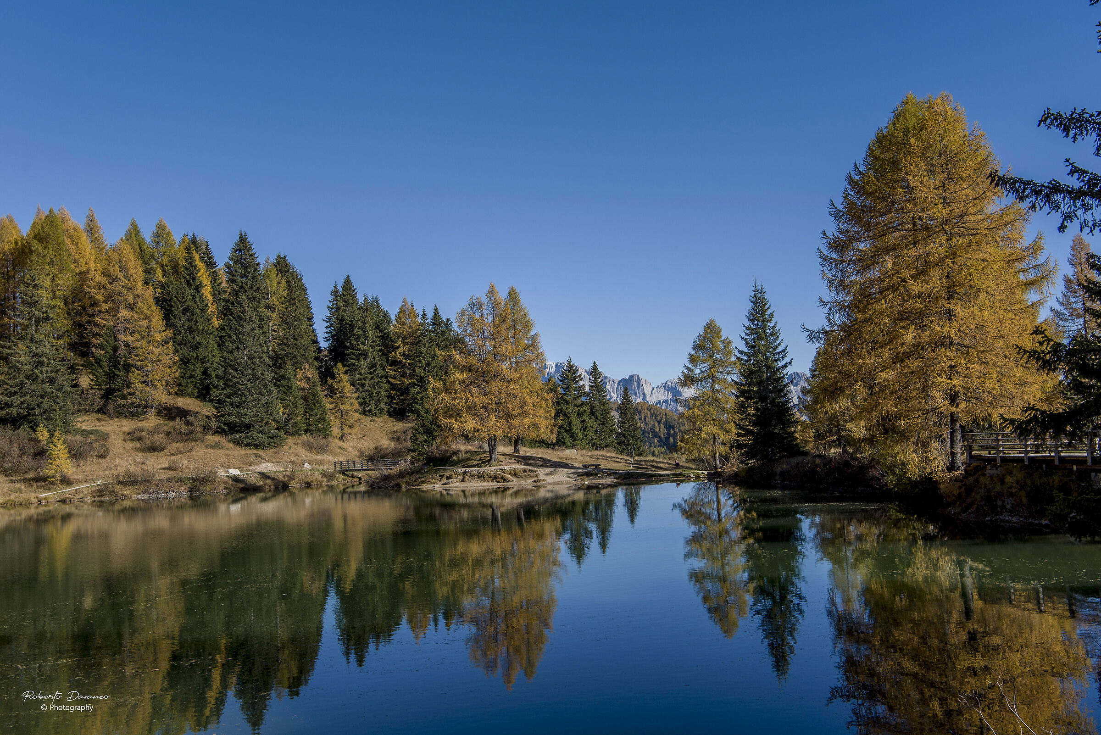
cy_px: 368
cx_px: 550
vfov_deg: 35.1
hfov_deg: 50.7
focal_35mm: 38
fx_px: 1163
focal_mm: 38
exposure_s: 1/500
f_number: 8
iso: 100
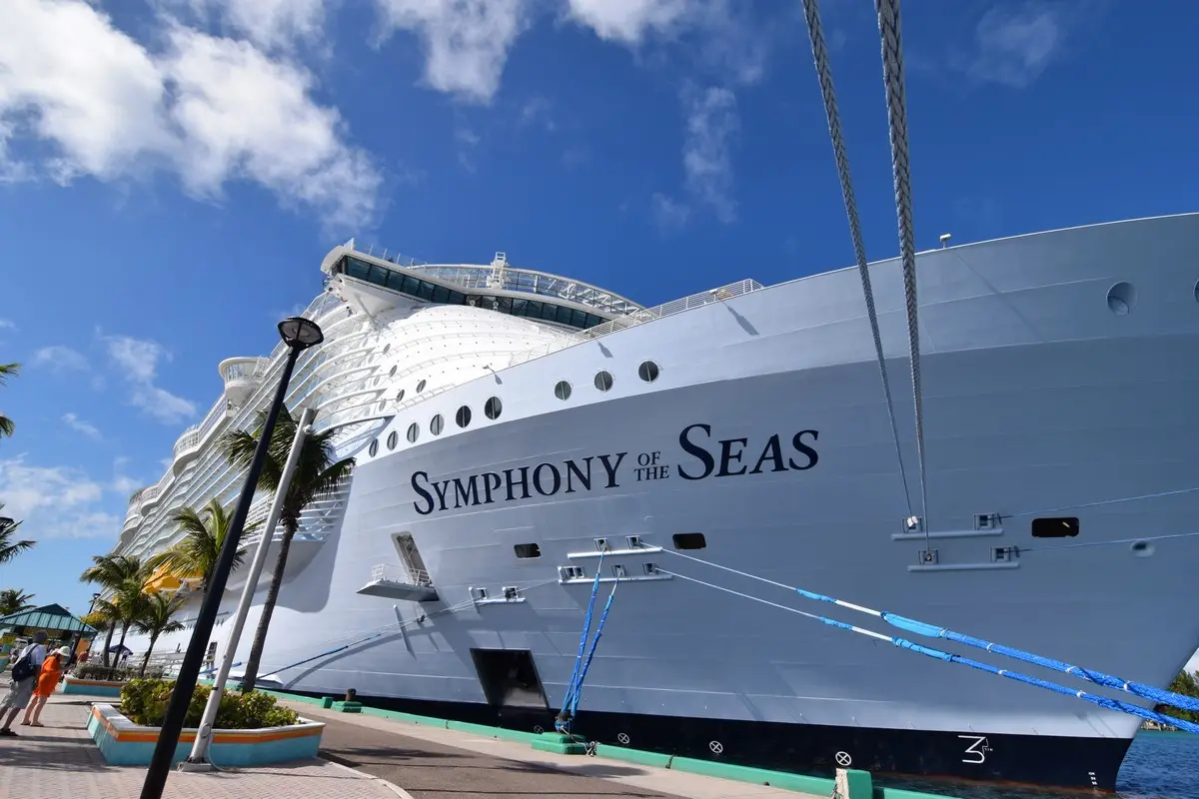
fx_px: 549
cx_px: 600
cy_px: 400
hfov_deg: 95.0
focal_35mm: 16
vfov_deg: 72.1
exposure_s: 1/500
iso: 200
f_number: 11
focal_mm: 11
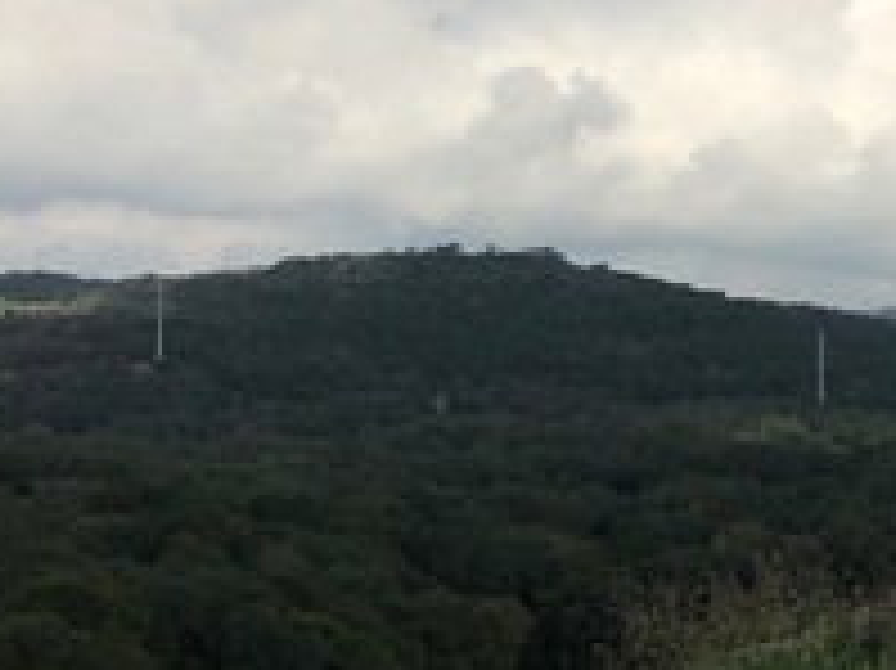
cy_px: 175
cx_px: 1265
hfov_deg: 19.5
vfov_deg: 16.3
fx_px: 2328
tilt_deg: +2.2
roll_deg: +0.0
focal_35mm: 90
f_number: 1.8
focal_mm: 4
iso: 25
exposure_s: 1/3472
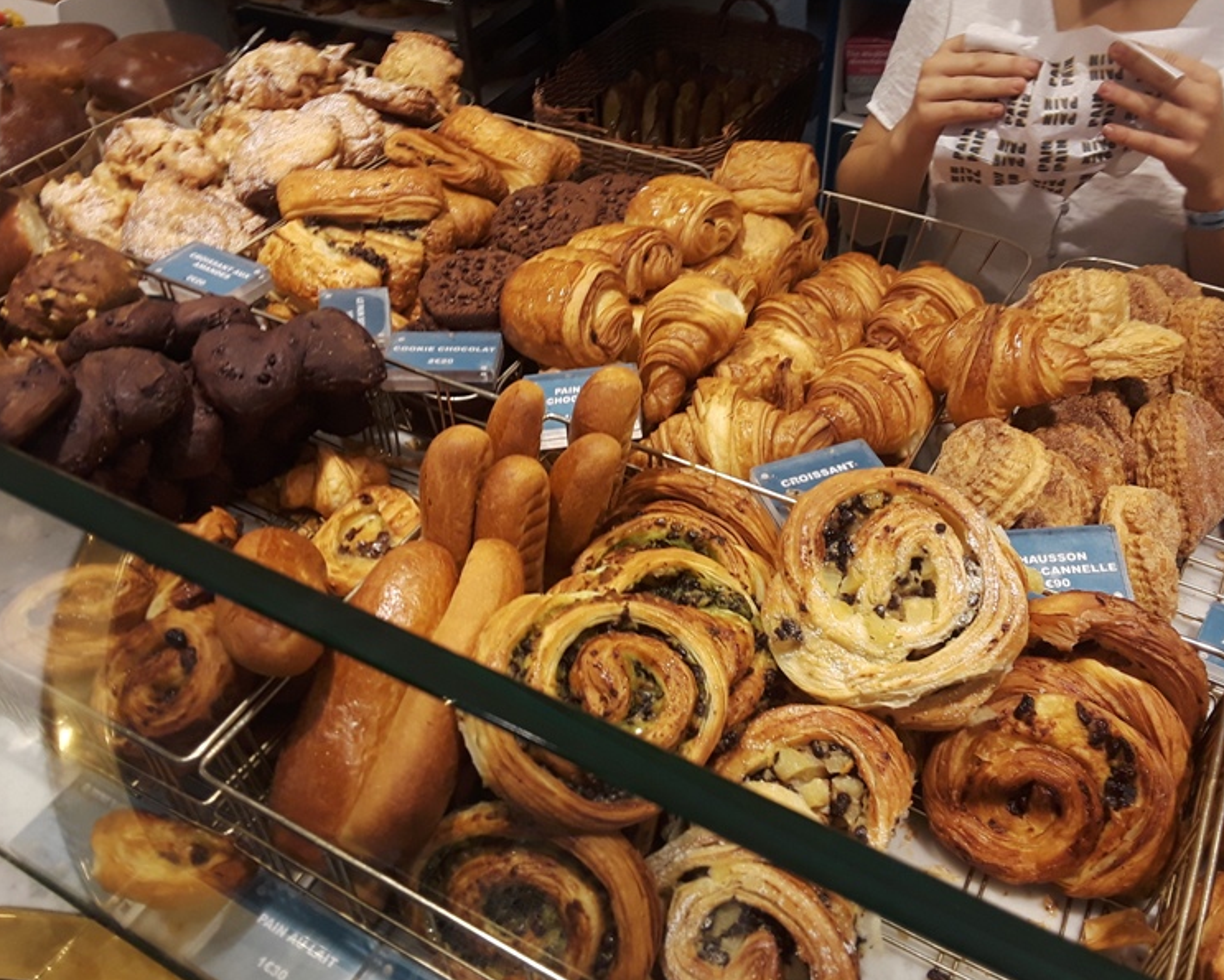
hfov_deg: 58.7
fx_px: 1087
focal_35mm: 30
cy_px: 486
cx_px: 662
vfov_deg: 48.5
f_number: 1.9
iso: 50
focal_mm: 2.9
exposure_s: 1/60
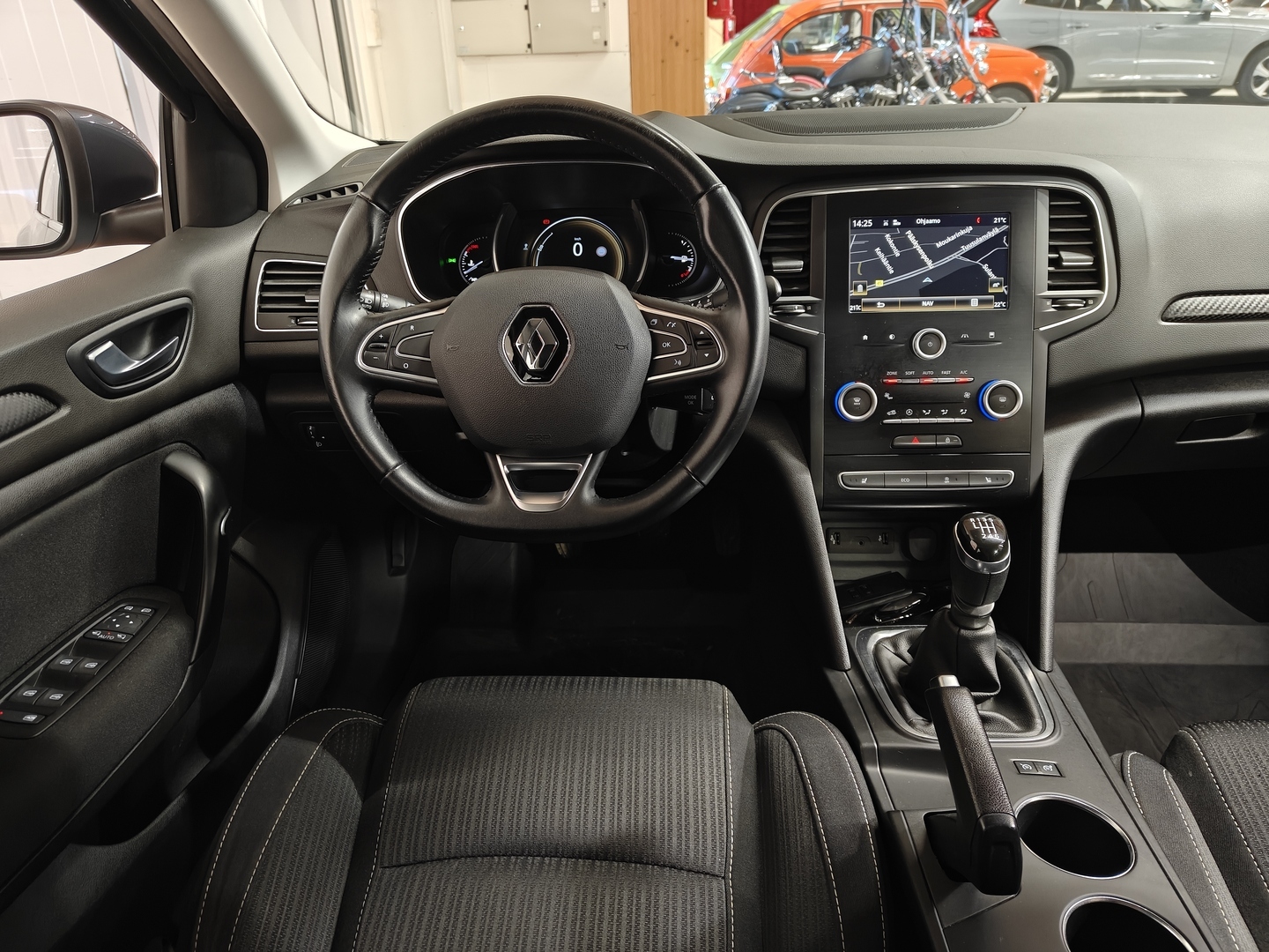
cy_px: 476
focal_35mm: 24
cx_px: 634
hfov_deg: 71.6
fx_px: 880
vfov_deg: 56.8
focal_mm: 5.59
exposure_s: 1/33
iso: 1250
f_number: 1.8
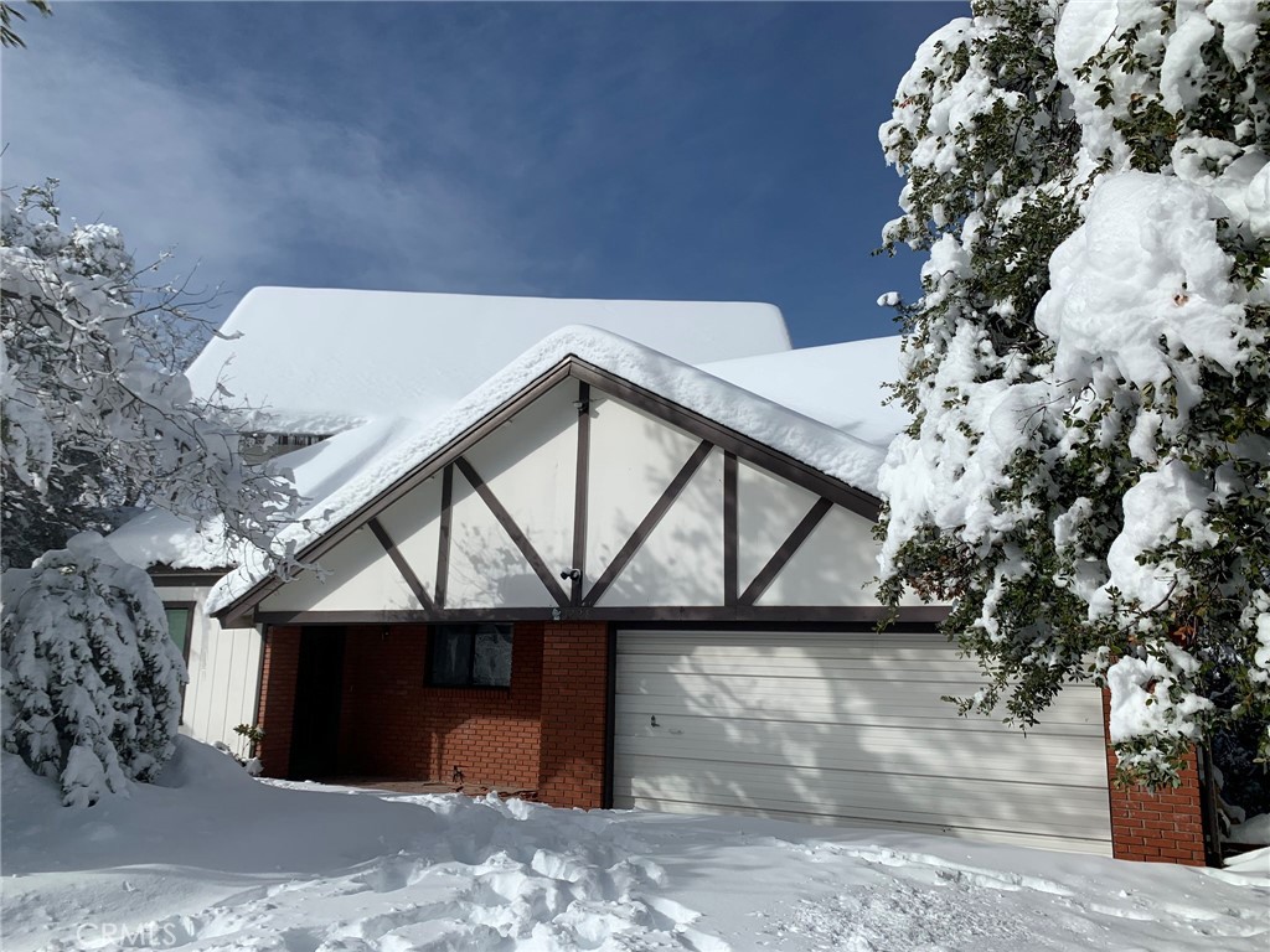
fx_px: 954
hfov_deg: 67.3
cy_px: 476
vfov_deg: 53.1
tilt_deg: +12.2
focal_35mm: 26
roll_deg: -2.2
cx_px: 635
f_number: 1.8
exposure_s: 1/6452
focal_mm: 4.25
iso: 25
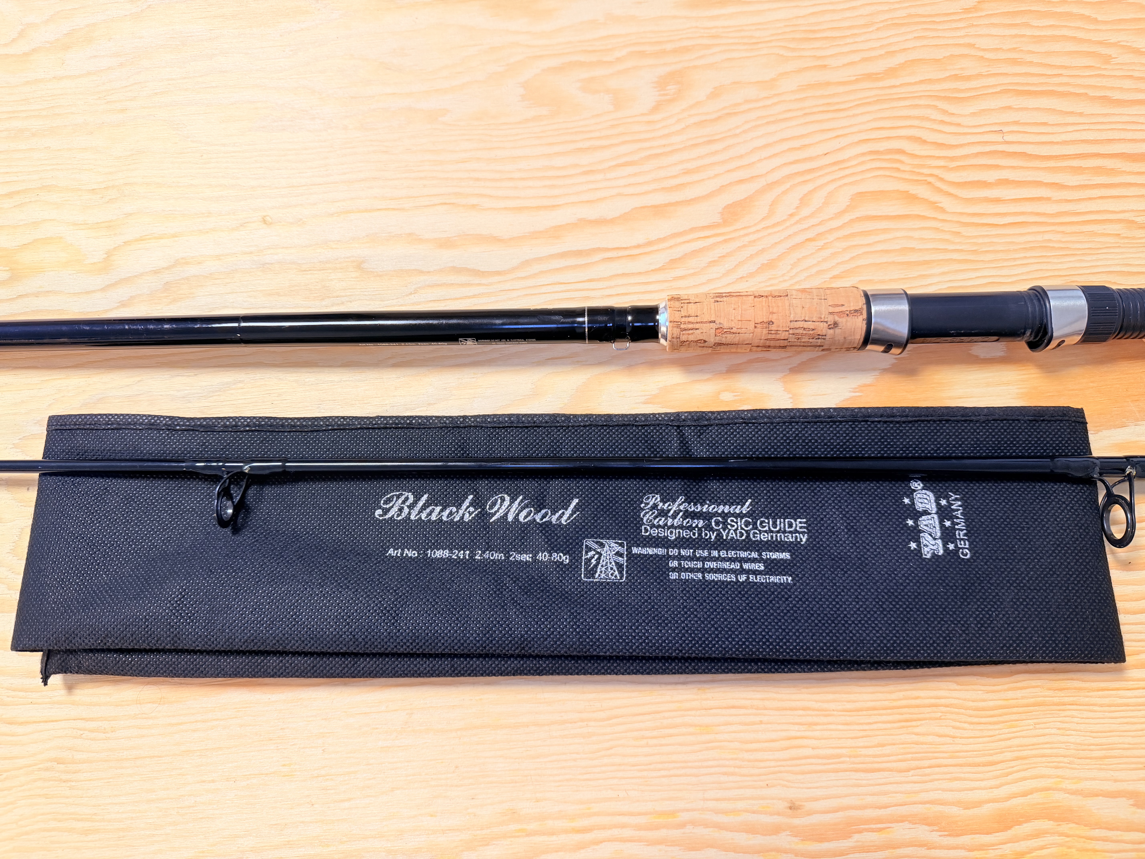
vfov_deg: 56.8
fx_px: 794
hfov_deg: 71.6
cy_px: 430
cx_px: 572
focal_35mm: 24
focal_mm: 6.76
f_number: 1.78
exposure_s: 1/50
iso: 125
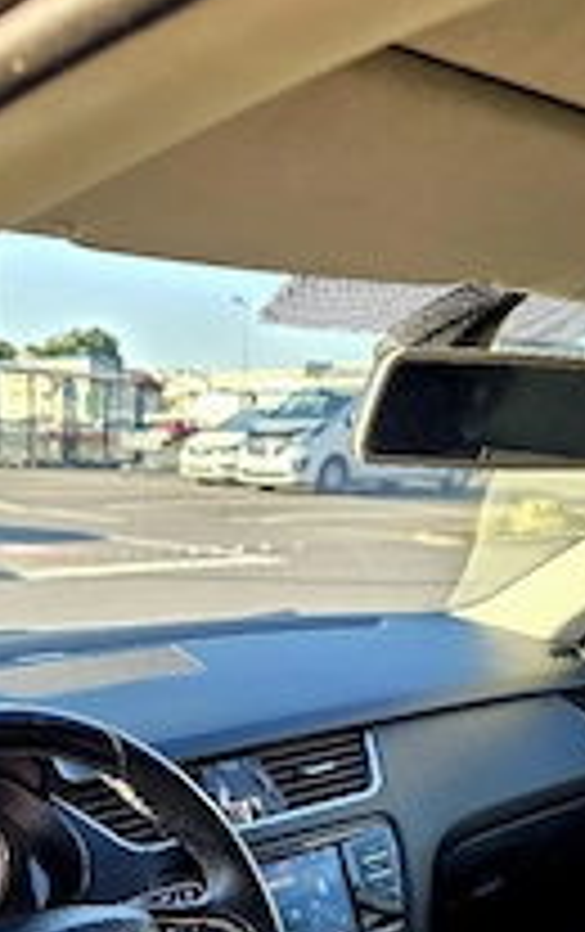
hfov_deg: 27.2
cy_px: 828
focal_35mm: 47
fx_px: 1195
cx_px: 162
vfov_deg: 39.7
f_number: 1.7
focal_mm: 6.3
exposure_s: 1/182
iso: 40
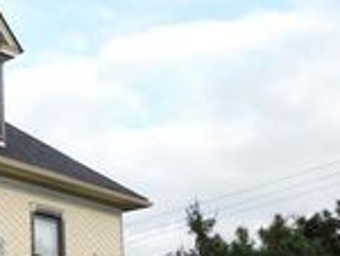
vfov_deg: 14.3
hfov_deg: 17.4
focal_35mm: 100
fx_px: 984
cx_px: -188
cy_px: 312
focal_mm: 5.3
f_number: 3.2
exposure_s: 1/500
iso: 125
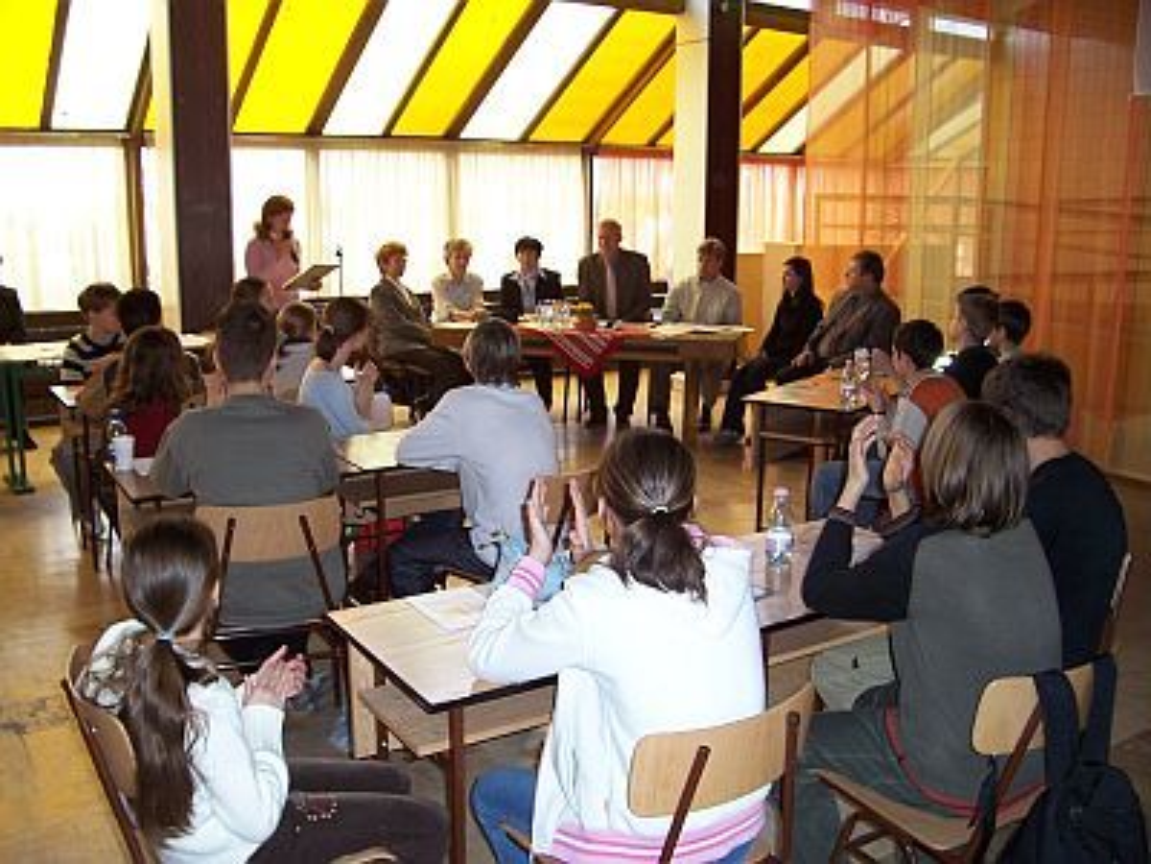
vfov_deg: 41.8
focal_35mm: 34
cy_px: 432
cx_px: 576
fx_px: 1131
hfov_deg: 54.0
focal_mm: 5.6
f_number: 2.7
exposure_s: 1/60
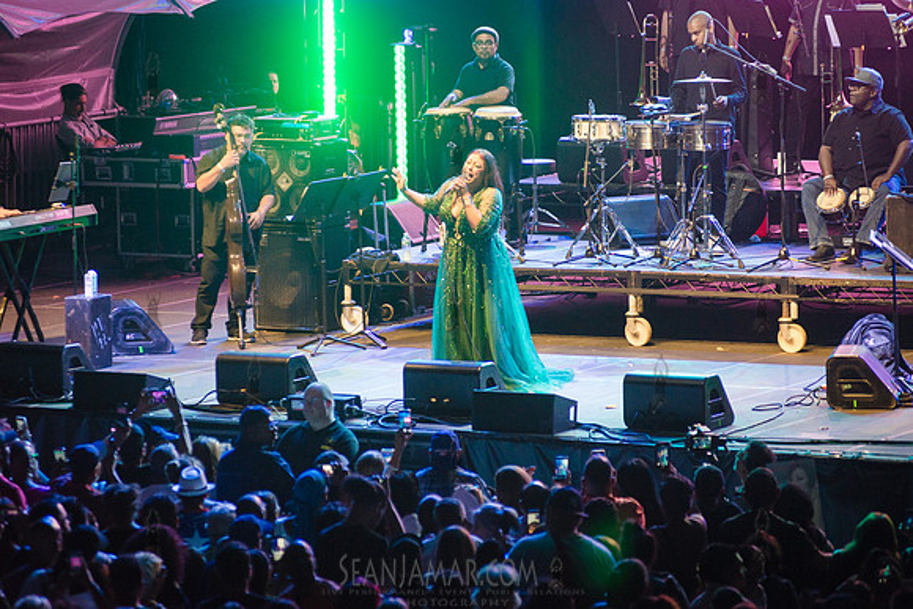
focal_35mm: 200
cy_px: 304
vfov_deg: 6.9
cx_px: 456
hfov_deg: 10.3
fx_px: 5073
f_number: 3.5
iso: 2500
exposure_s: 1/640
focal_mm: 200
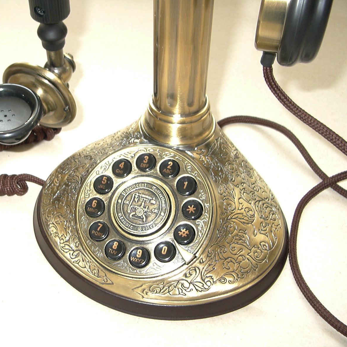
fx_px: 476
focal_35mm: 42
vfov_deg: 40.0
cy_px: 176
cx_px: 119
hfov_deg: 39.6
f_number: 2.8
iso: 100
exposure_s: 1/64.1
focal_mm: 5.4
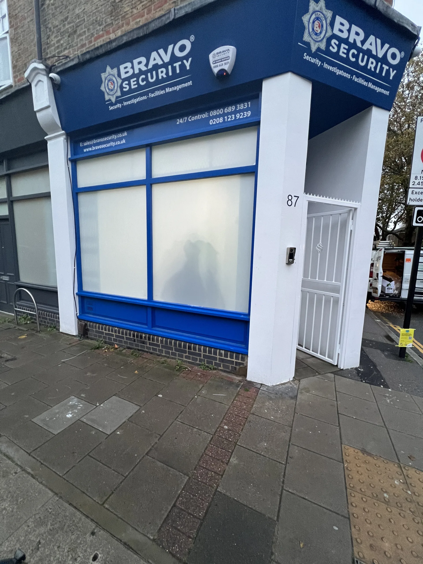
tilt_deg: -8.1
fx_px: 212
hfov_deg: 89.9
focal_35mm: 13
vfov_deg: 106.2
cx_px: 212
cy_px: 282
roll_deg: -1.5
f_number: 1.8
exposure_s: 1/60
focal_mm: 1.57
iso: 250
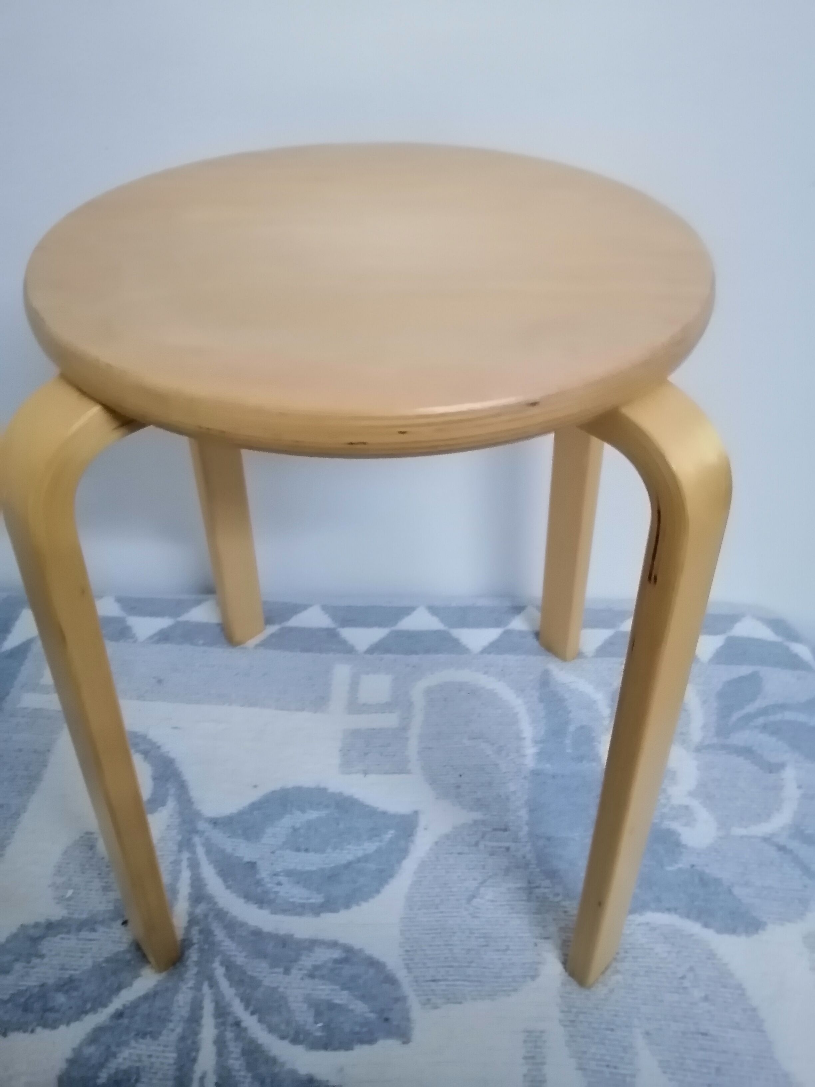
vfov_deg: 67.3
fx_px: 816
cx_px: 408
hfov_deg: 53.1
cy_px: 544
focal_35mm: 26
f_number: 1.8
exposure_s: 1/25
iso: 640
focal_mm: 3.96
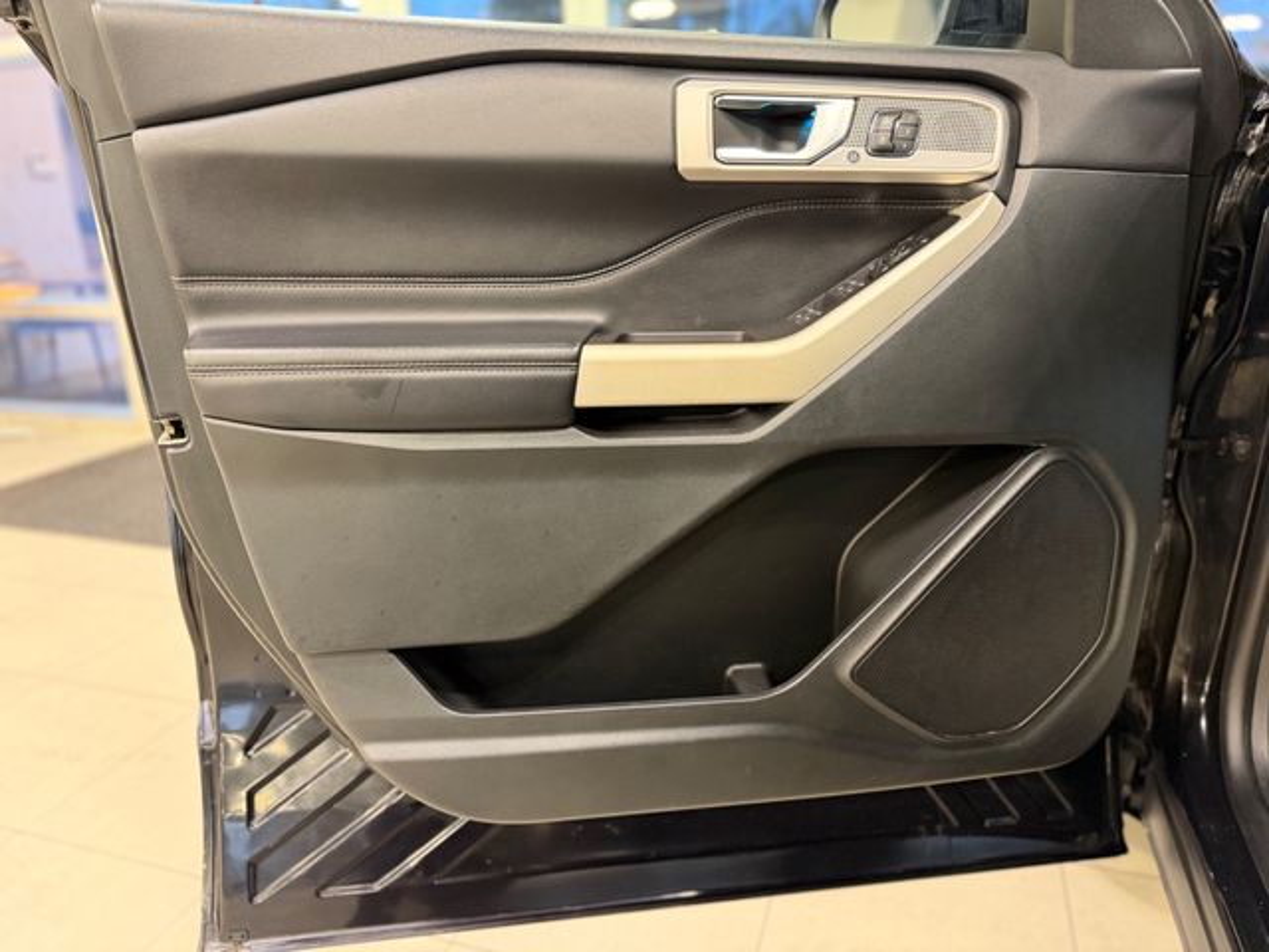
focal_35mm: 24
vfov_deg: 56.8
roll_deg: +1.7
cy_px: 476
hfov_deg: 71.6
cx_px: 634
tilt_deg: -17.4
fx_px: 880
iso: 500
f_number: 1.78
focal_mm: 6.76
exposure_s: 1/60
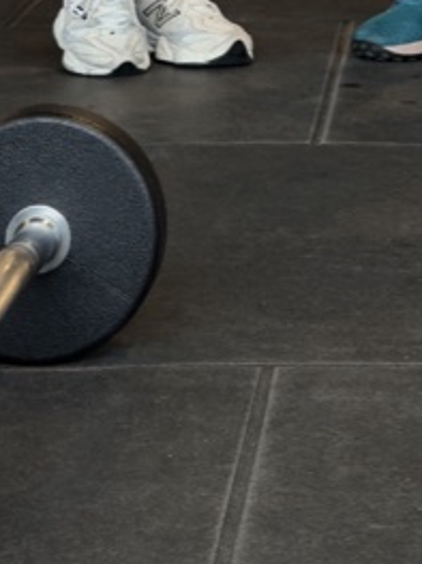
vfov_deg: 9.1
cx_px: 515
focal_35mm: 200
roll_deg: -0.1
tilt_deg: +5.3
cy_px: -710
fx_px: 3254
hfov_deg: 7.4
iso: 100
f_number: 1.78
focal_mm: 6.76
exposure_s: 1/50
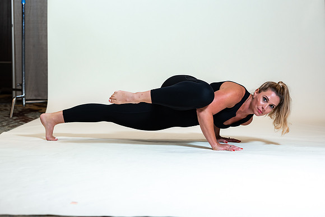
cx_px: 162
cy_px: 108
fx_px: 768
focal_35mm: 85
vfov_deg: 16.1
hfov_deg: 23.9
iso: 320
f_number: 4
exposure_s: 1/160
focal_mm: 85
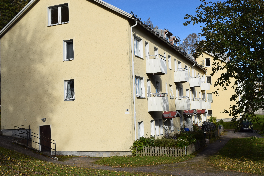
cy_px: 88
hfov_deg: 46.4
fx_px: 308
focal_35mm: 42
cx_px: 132
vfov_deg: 31.9
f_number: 11
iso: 200
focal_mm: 28
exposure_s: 1/500
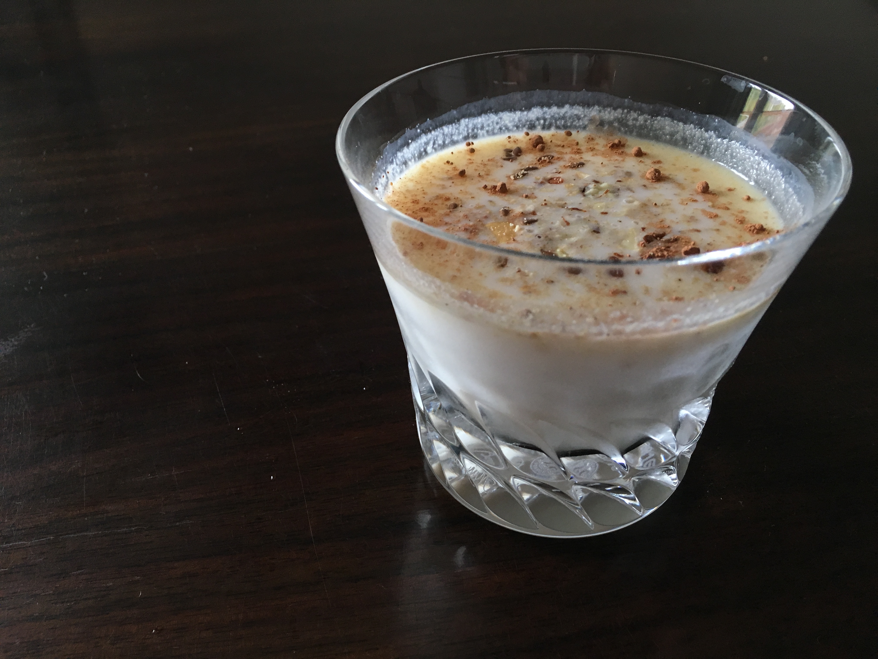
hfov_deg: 61.7
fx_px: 736
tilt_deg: -37.0
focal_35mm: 29
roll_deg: +0.6
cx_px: 439
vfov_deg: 48.2
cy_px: 330
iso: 125
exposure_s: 1/33
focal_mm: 4.15
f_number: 2.2
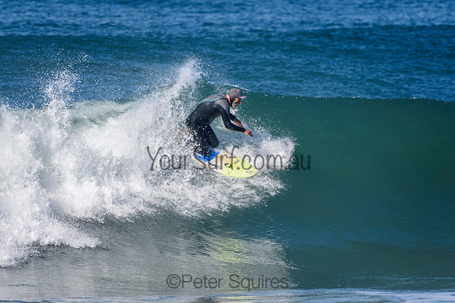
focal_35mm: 750
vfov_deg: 1.8
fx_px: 9482
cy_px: 152
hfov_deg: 2.7
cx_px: 228
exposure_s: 1/4000
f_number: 5.6
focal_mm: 500
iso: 560
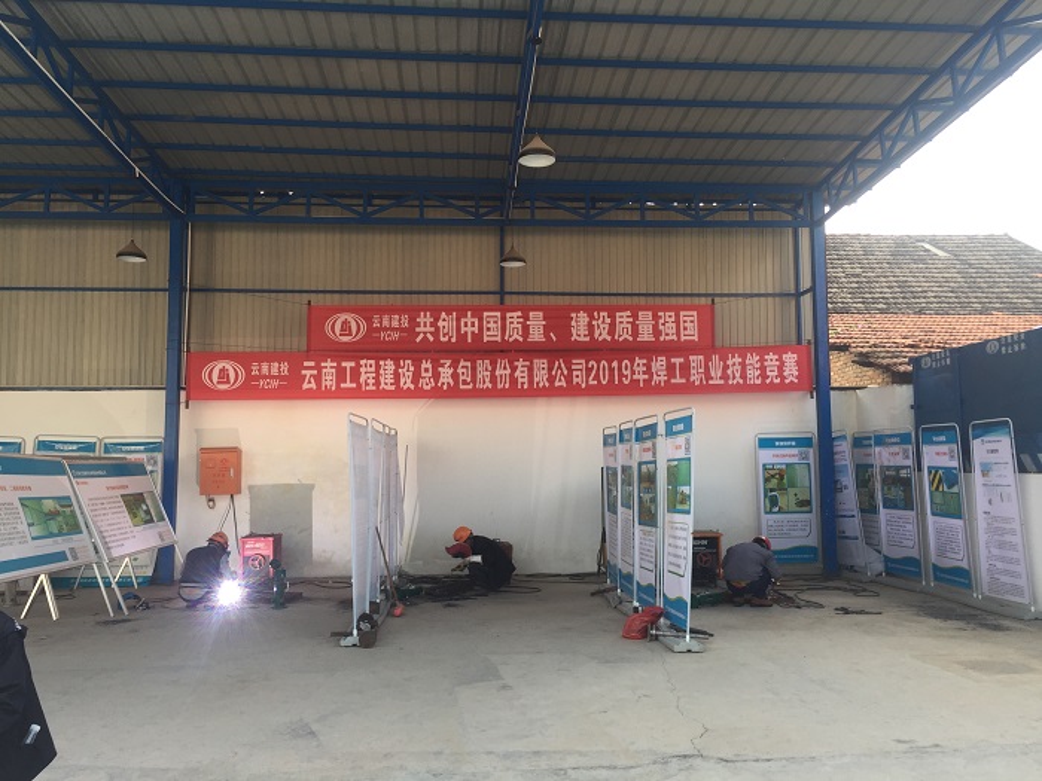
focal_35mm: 29
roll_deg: +0.2
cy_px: 390
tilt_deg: +3.9
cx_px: 521
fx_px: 873
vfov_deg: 48.2
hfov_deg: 61.7
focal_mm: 4.15
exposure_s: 1/134
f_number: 2.2
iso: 32
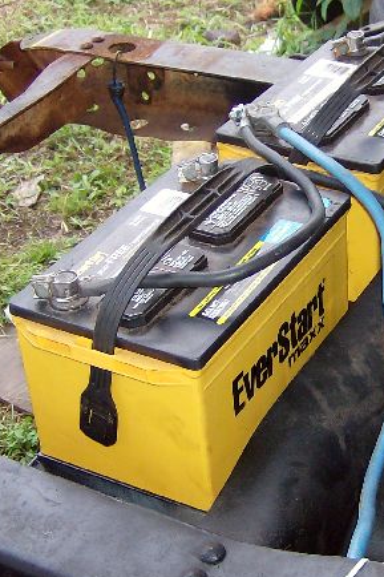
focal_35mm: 69
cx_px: 351
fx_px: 1105
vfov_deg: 29.2
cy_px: 270
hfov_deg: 19.3
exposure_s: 1/60
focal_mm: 6
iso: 200
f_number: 2.8
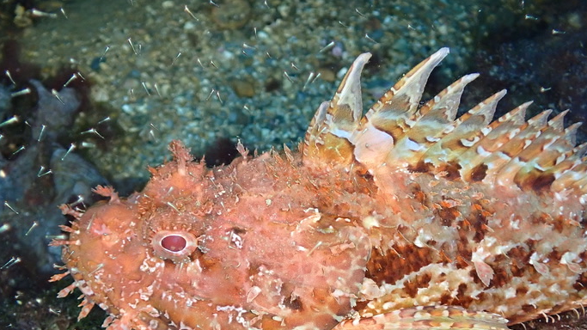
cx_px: 297
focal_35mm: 49
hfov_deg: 42.1
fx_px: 763
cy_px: 240
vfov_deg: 24.2
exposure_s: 1/125
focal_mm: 5.4
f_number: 2.3
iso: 200
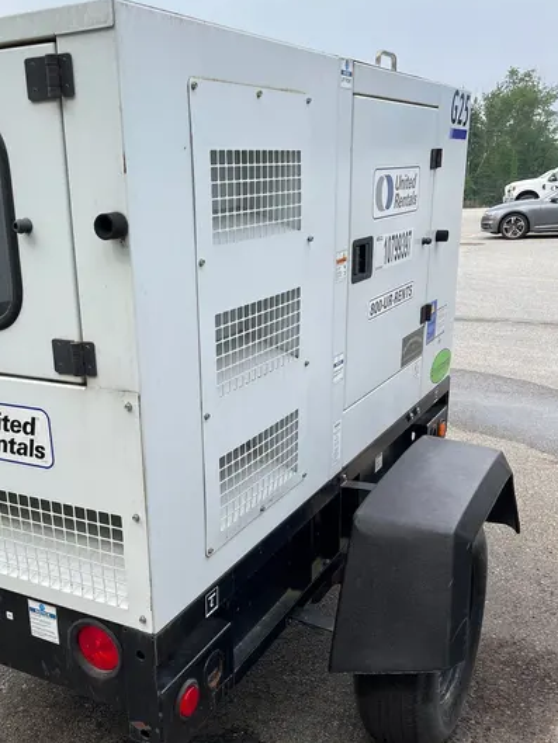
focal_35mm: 36
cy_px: 433
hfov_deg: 39.2
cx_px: 190
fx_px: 773
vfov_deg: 51.1
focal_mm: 5.1
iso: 50
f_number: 1.6
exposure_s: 1/1372
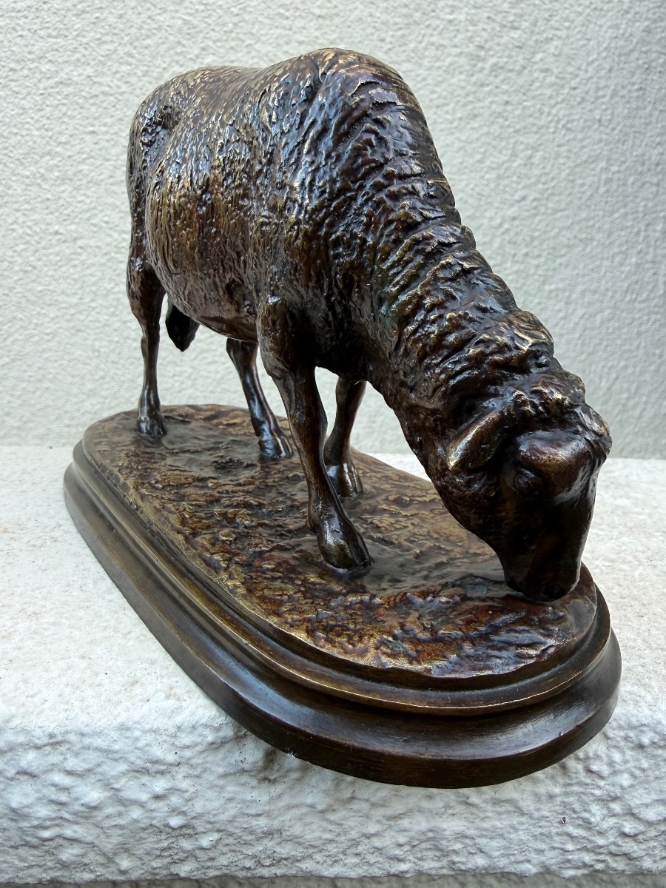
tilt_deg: -9.7
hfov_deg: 56.8
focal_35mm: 24
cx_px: 333
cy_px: 444
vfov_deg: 71.6
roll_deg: -2.6
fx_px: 616
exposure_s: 1/99
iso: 100
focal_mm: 2.22
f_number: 2.2
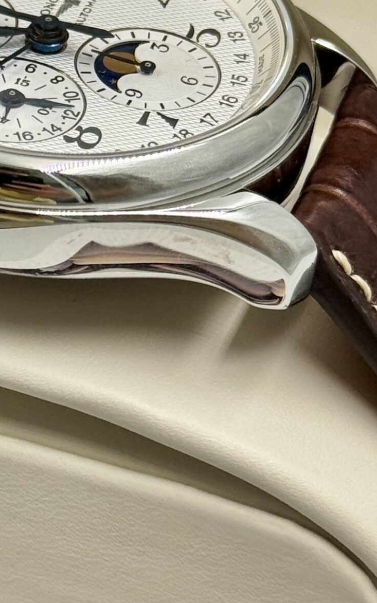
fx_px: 1825
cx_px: 3
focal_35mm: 111
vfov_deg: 18.8
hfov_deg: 11.7
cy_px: 353
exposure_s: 1/248
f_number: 1.78
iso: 64
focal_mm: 6.76
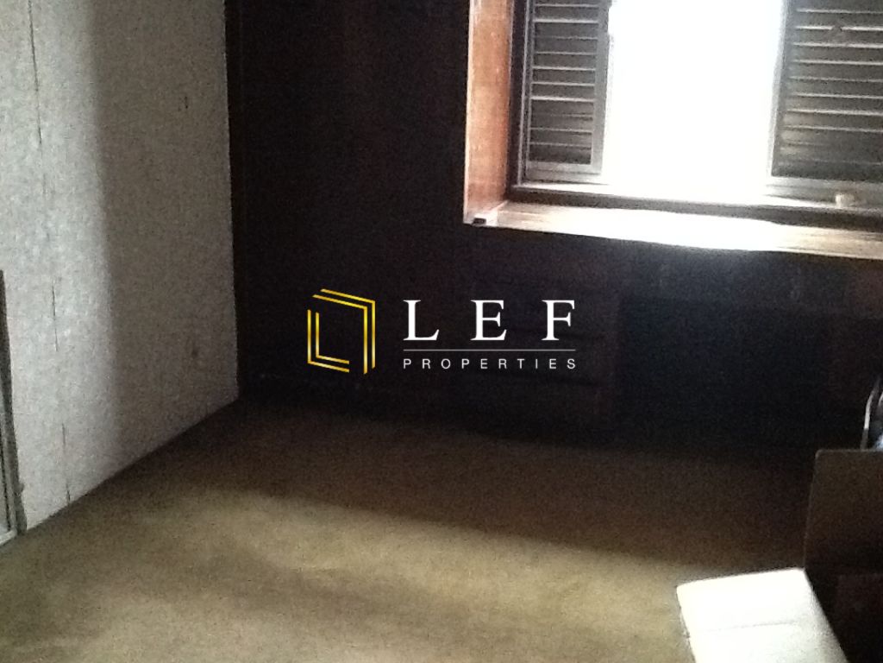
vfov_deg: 32.9
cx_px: 442
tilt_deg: -15.2
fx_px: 1122
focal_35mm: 44
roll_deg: +0.7
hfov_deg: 42.9
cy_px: 332
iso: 640
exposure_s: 1/15
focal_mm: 2.03
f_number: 2.4
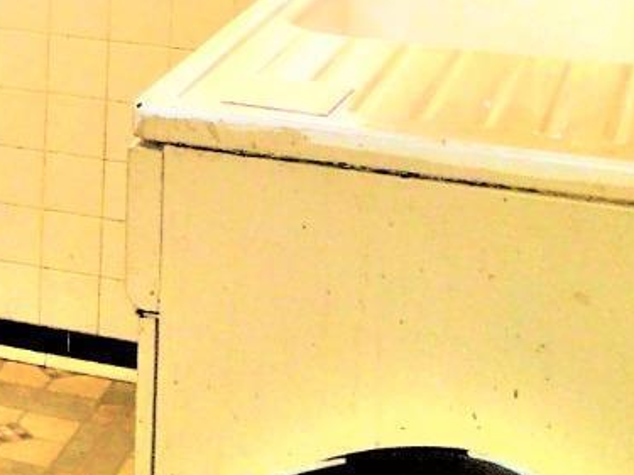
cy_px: -186
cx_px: -406
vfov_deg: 14.1
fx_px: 1831
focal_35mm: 100
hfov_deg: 17.1
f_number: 3.3
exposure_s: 1/40
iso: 360
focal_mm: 4.5
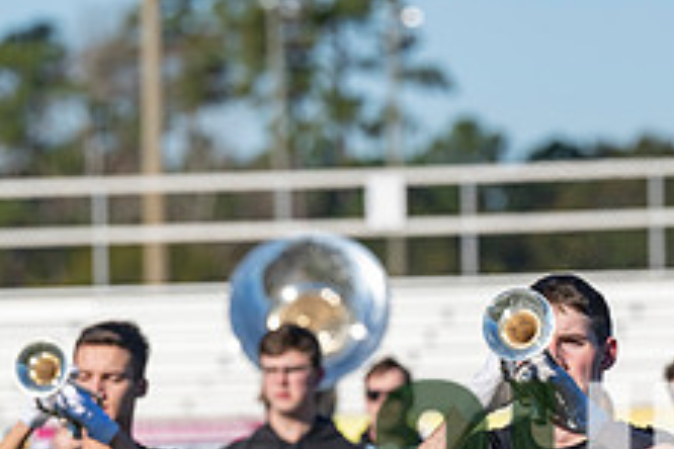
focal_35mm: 522
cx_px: 604
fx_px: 9772
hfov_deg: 3.9
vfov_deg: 2.6
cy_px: 523
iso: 200
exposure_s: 1/2000
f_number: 5
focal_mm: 200
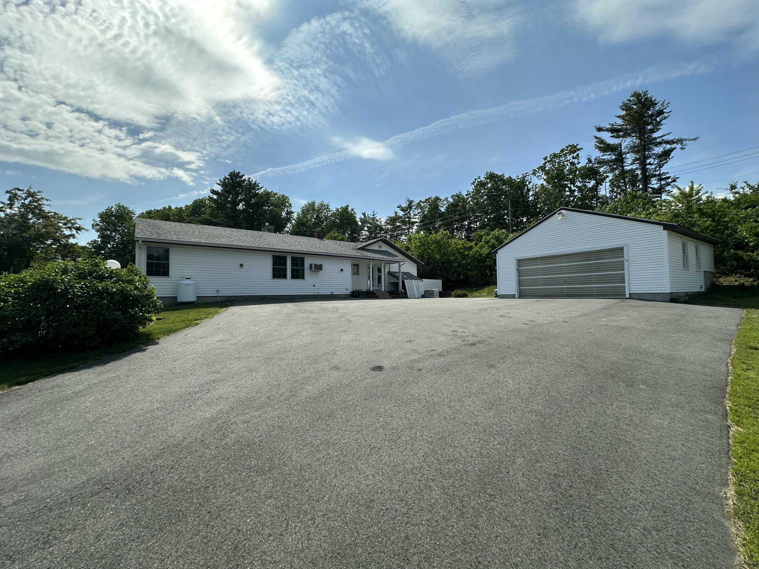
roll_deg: +1.3
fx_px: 307
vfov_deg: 85.7
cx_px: 380
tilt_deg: +1.7
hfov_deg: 102.1
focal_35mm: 14
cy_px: 284
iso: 40
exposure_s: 1/2053
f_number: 2.2
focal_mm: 2.22
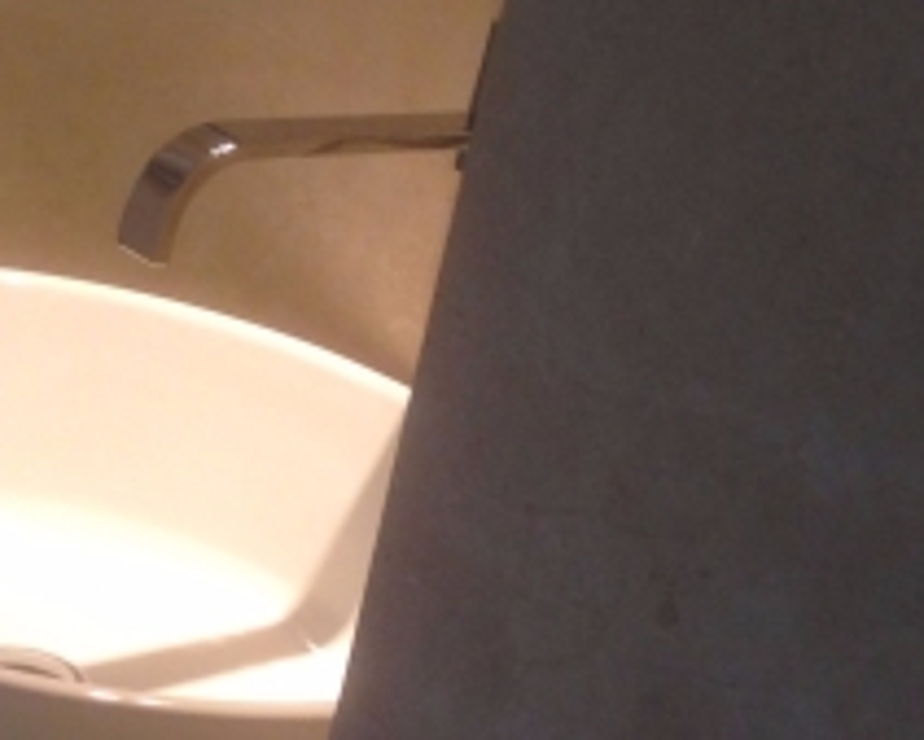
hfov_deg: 15.5
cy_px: 469
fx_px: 3338
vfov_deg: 12.6
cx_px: 61
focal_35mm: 122
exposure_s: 1/20
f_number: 2.4
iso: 64
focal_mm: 4.12
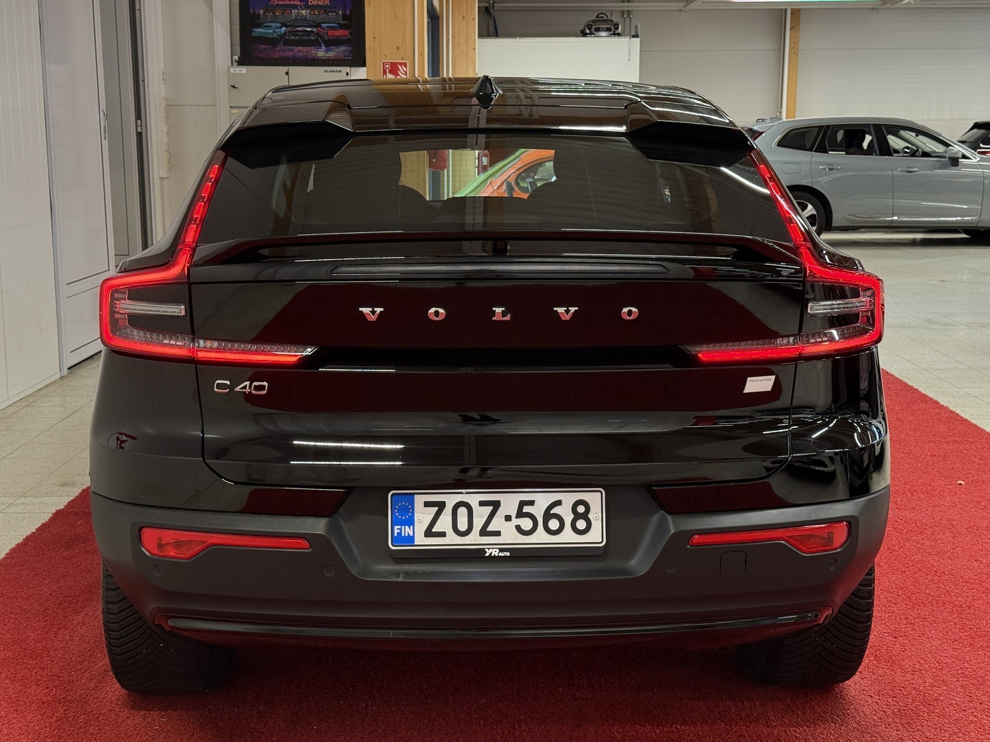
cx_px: 495
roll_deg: -0.3
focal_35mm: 48
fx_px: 1373
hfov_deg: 39.7
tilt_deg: -9.4
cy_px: 371
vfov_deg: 30.3
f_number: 1.78
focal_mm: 6.76
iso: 160
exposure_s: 1/100
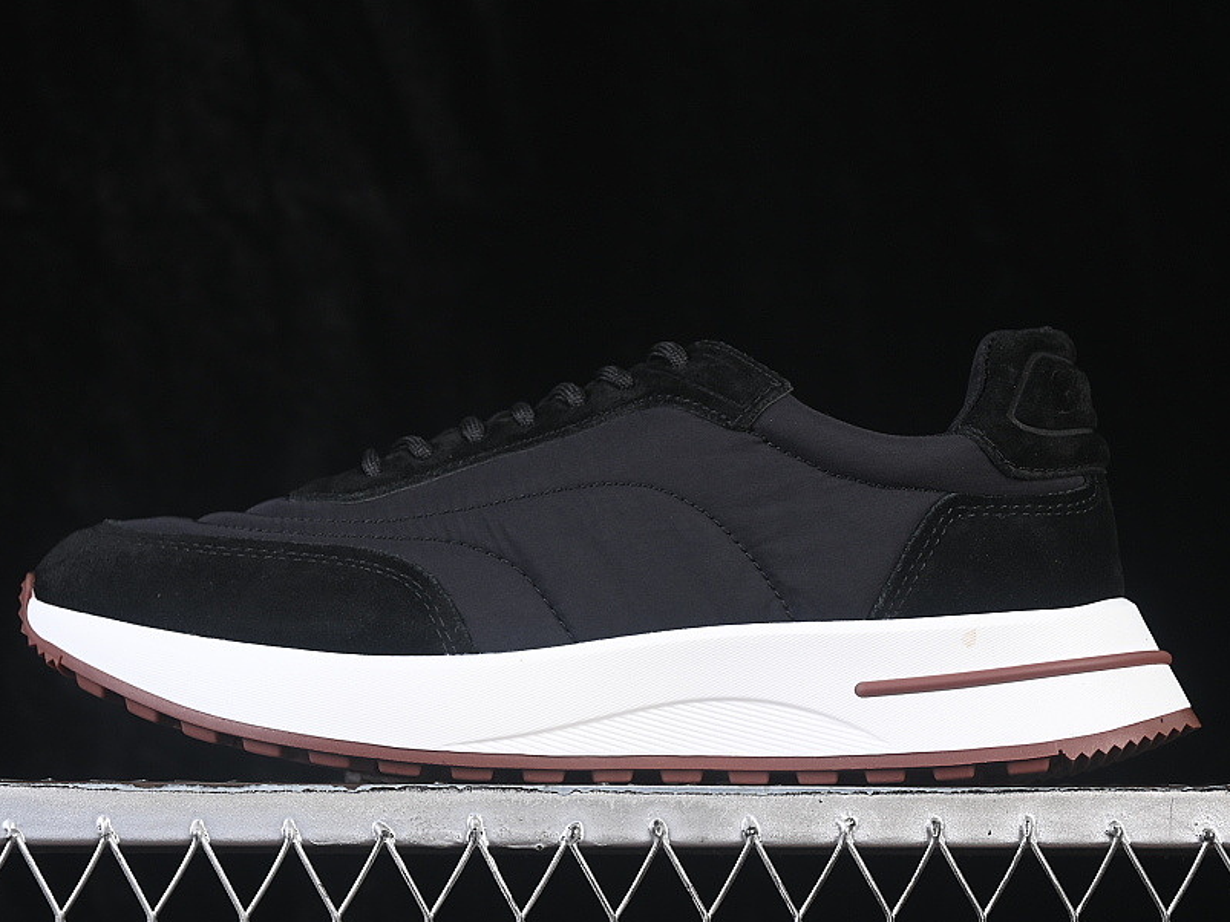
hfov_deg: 20.2
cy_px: 443
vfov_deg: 15.2
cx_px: 620
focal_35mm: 97
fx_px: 3446
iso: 160
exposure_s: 1/60
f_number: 6.3
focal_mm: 50
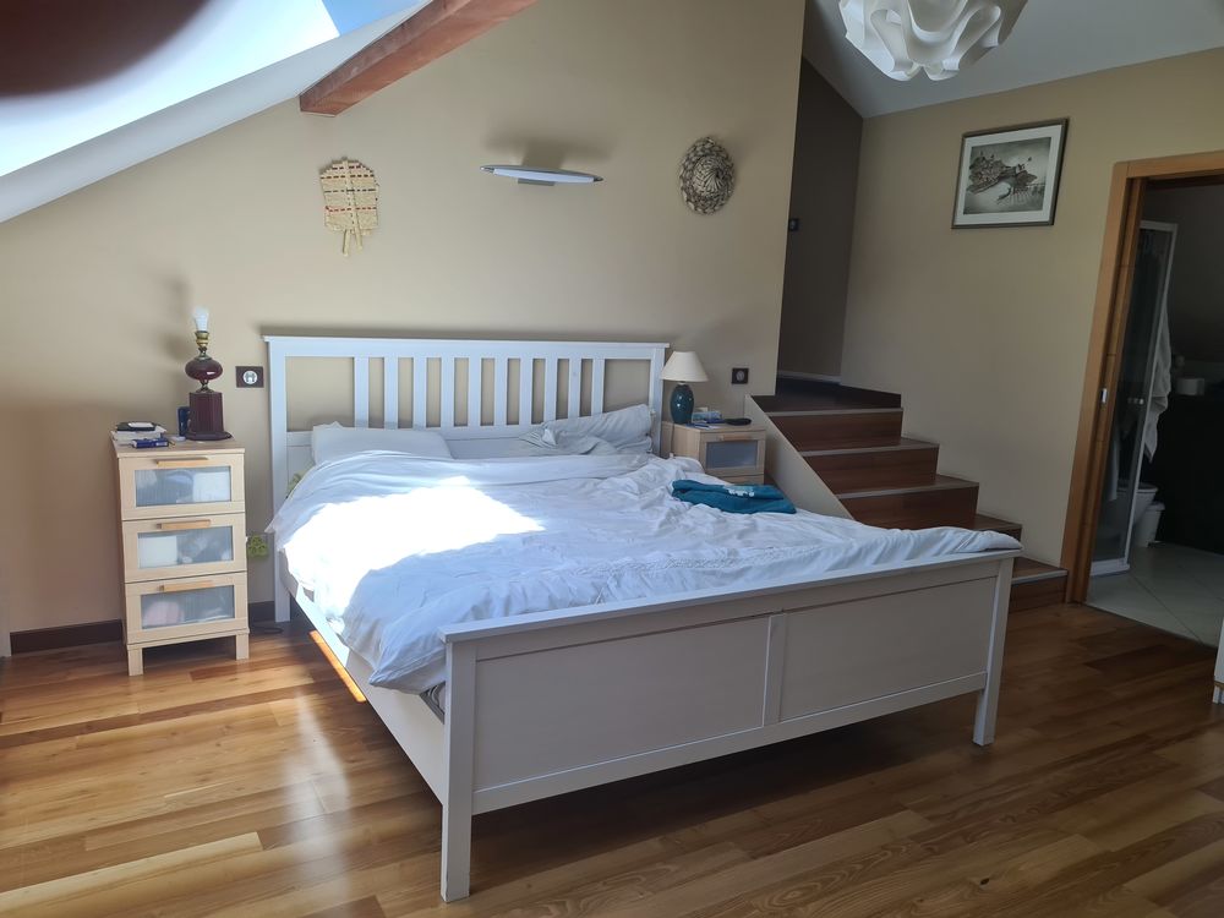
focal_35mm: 26
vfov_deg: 53.1
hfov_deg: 67.3
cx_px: 612
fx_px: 919
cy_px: 459
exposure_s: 1/160
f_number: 1.8
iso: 50
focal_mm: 5.4
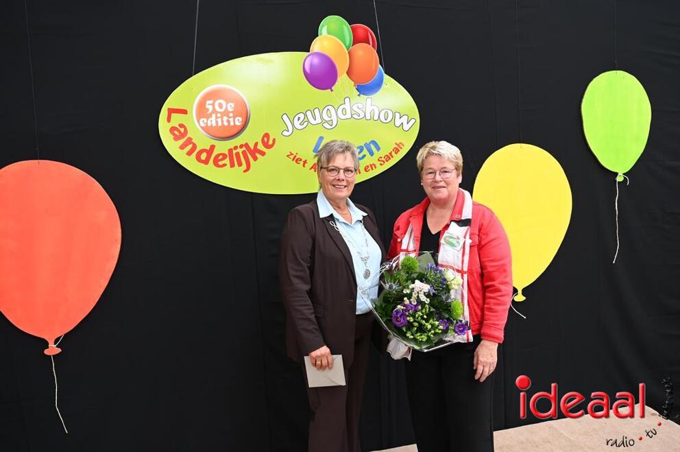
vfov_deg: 47.8
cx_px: 340
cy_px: 226
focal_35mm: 27
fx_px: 509
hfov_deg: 67.4
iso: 1250
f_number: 5
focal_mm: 27
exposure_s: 1/100
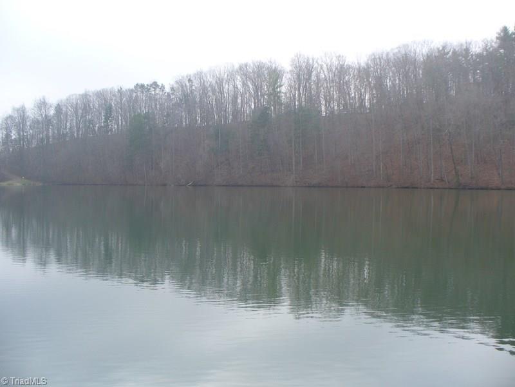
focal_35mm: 37
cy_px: 194
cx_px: 258
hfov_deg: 50.1
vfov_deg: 38.7
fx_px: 550
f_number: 5.6
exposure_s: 1/125
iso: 80
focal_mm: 6.1
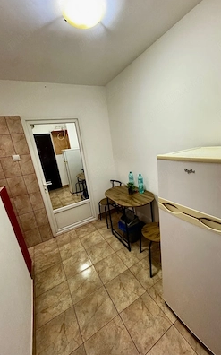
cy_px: 178
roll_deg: +6.8
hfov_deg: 74.4
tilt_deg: -15.2
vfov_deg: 101.5
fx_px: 145
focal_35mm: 15
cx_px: 123
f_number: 2.2
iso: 640
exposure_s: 1/50
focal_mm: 2.22
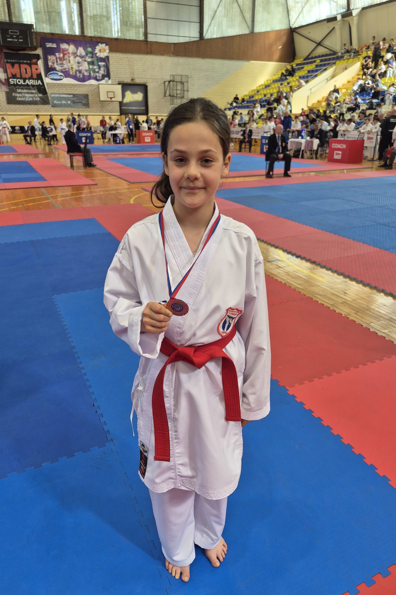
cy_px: 297
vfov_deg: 73.7
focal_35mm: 24
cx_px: 208
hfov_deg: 53.1
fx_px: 396
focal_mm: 5.4
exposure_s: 1/100
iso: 64
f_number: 1.8
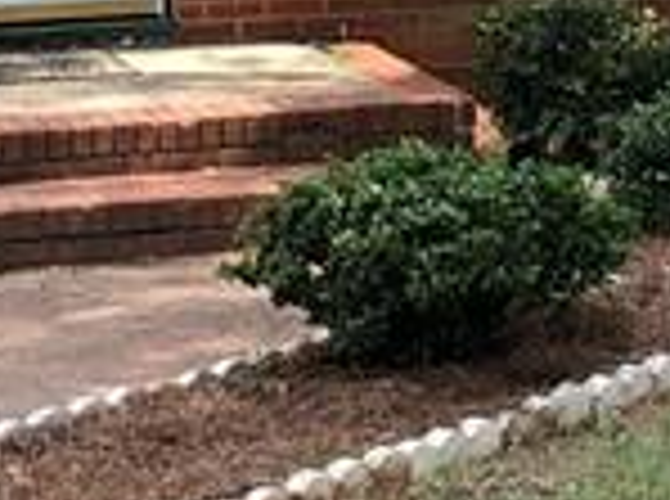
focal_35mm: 193
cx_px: 544
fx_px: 3727
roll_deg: +0.3
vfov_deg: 7.5
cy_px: -311
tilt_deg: -4.0
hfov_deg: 10.2
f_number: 1.8
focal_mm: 3.99
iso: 20
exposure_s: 1/444
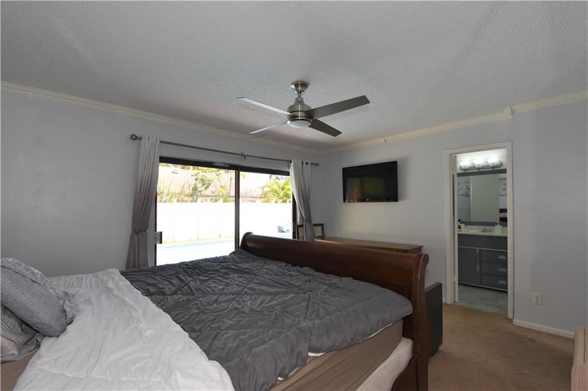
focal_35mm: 15
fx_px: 245
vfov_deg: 77.3
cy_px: 196
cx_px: 294
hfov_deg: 100.4
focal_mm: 10
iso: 200
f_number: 5.6
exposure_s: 1/125
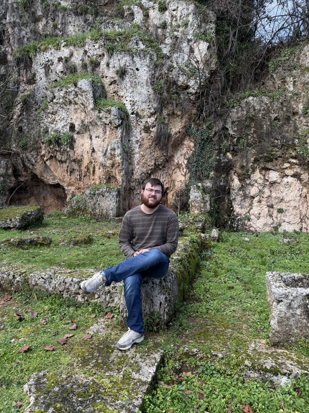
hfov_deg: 56.8
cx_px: 154
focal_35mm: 24
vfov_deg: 71.6
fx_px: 286
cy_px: 206
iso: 80
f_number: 1.78
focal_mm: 6.76
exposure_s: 1/654
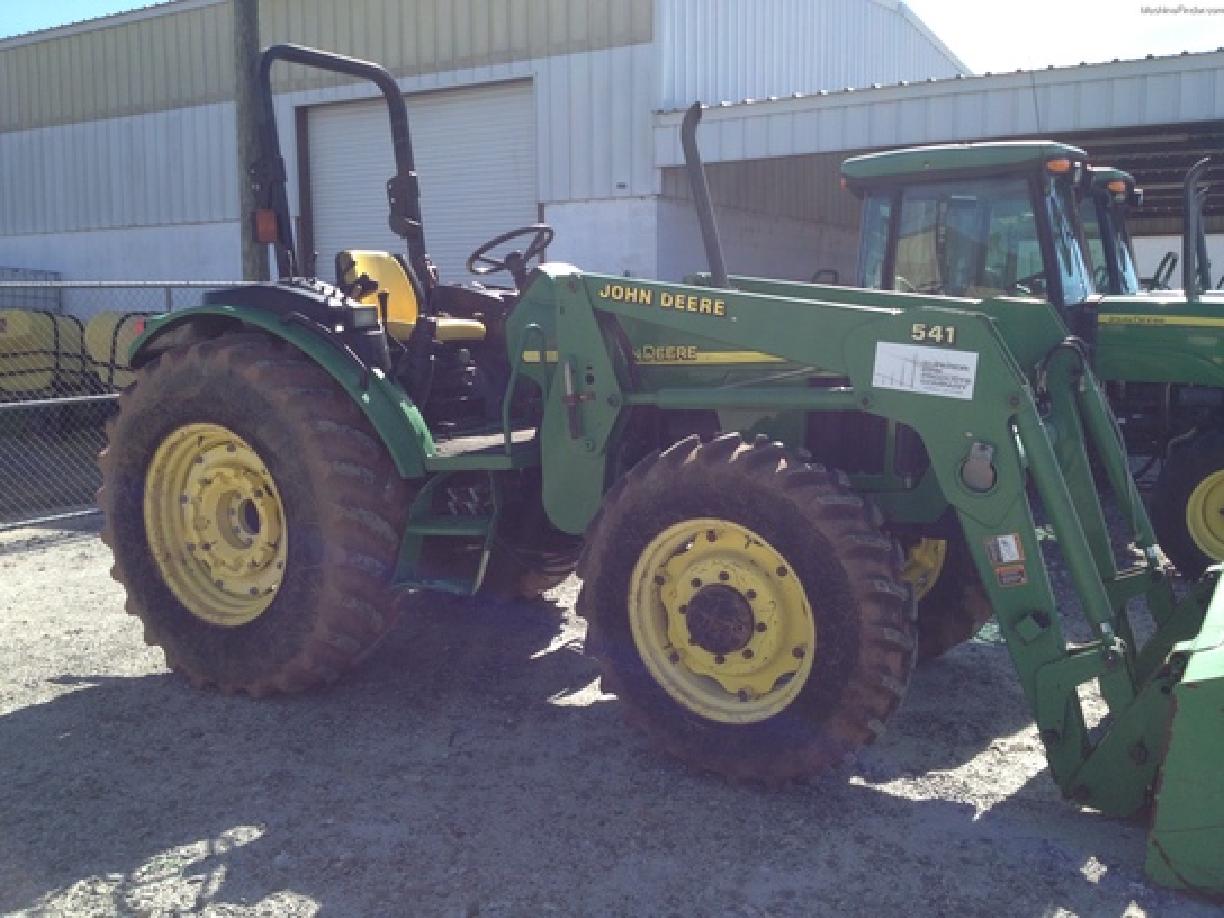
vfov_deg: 40.7
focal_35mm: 35
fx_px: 1238
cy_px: 459
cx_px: 612
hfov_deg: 52.6
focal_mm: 4.28
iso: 50
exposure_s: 1/1022
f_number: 2.4
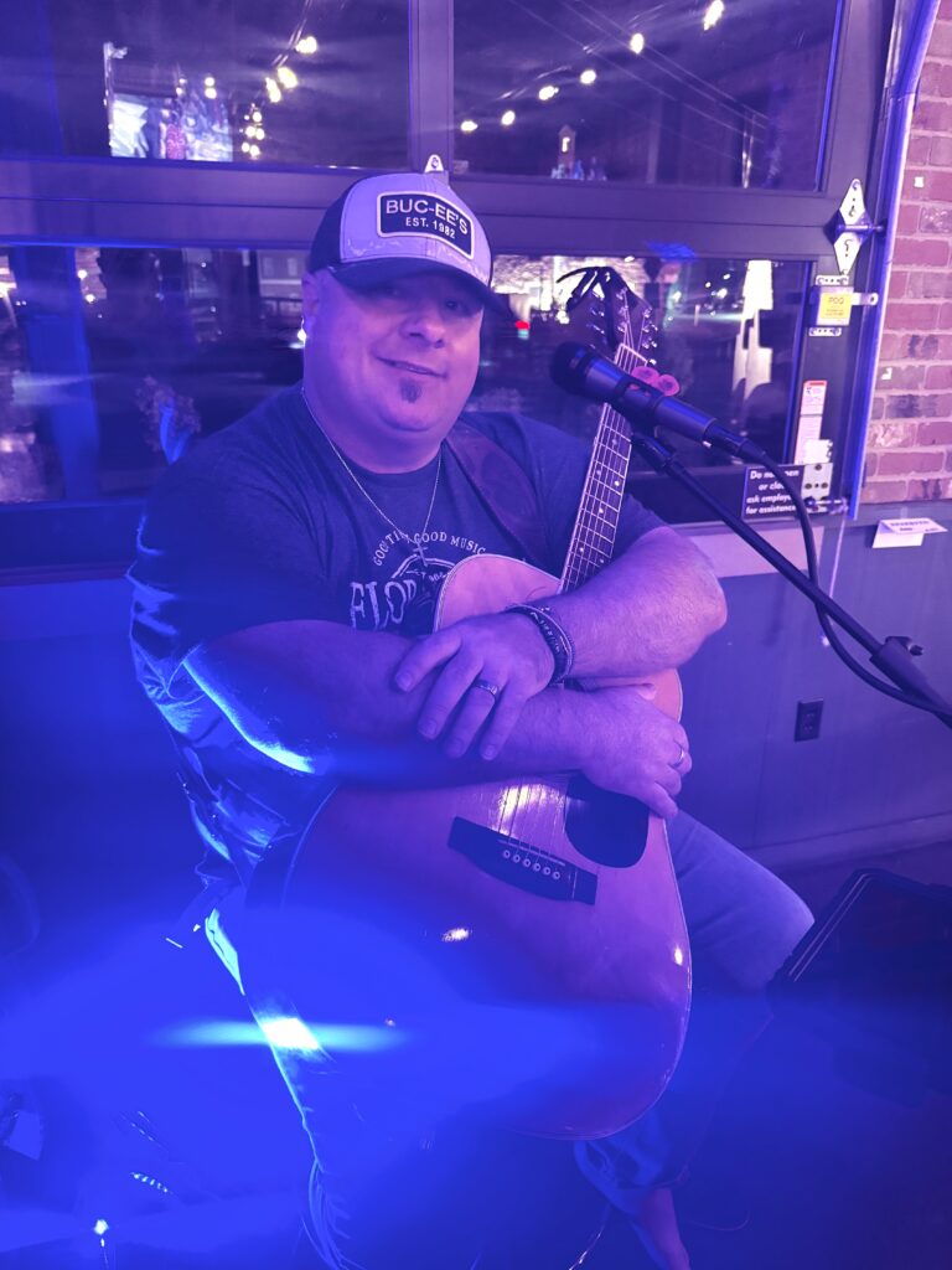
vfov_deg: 71.6
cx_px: 476
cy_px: 635
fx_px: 880
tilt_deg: -20.3
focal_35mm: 24
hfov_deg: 56.8
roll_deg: -0.6
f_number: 1.78
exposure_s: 1/30
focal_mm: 6.76
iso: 1250
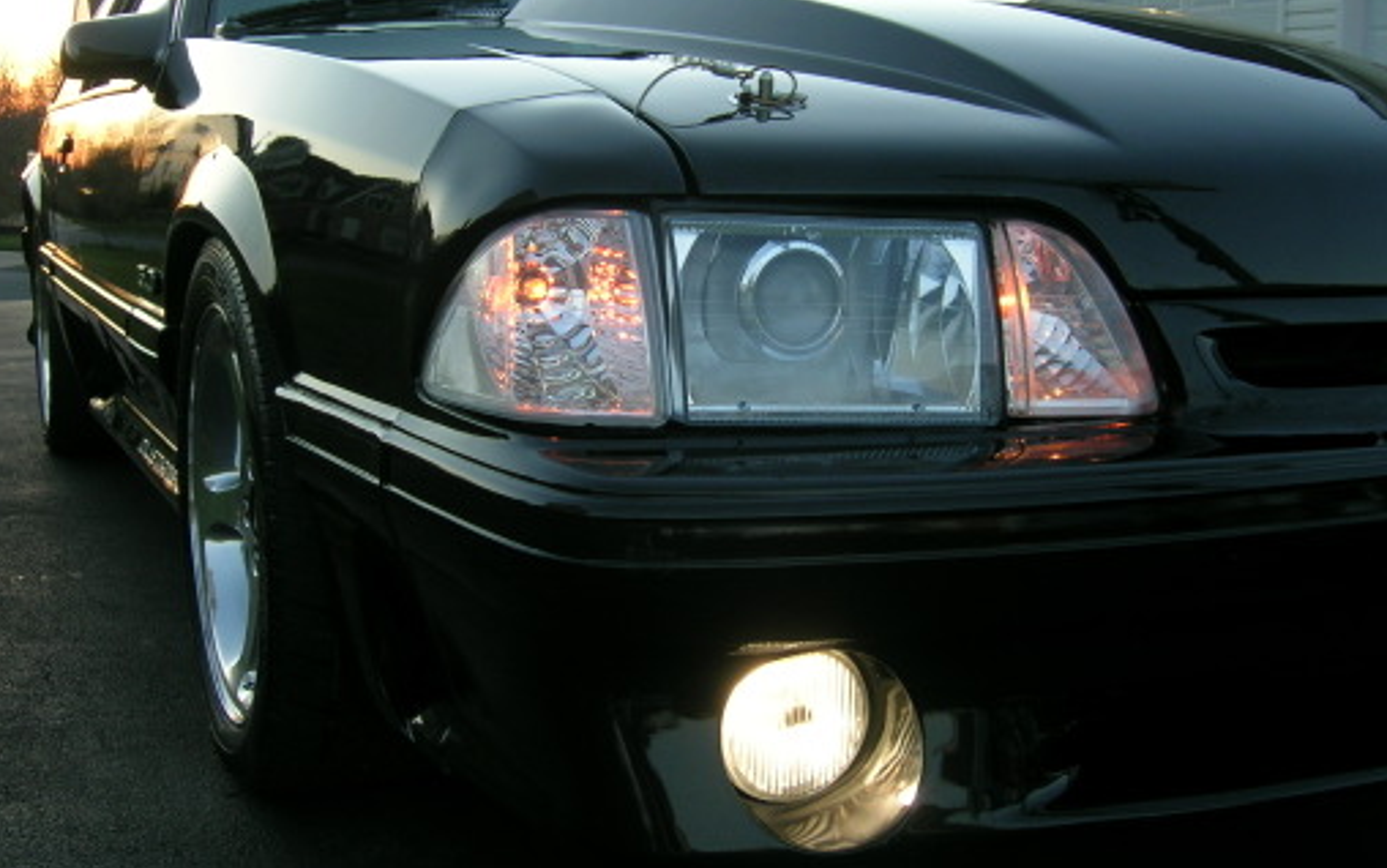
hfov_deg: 42.6
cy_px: 393
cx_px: 691
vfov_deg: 27.4
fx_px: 1777
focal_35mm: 47
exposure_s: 1/27.2
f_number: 3
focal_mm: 6.7
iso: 50
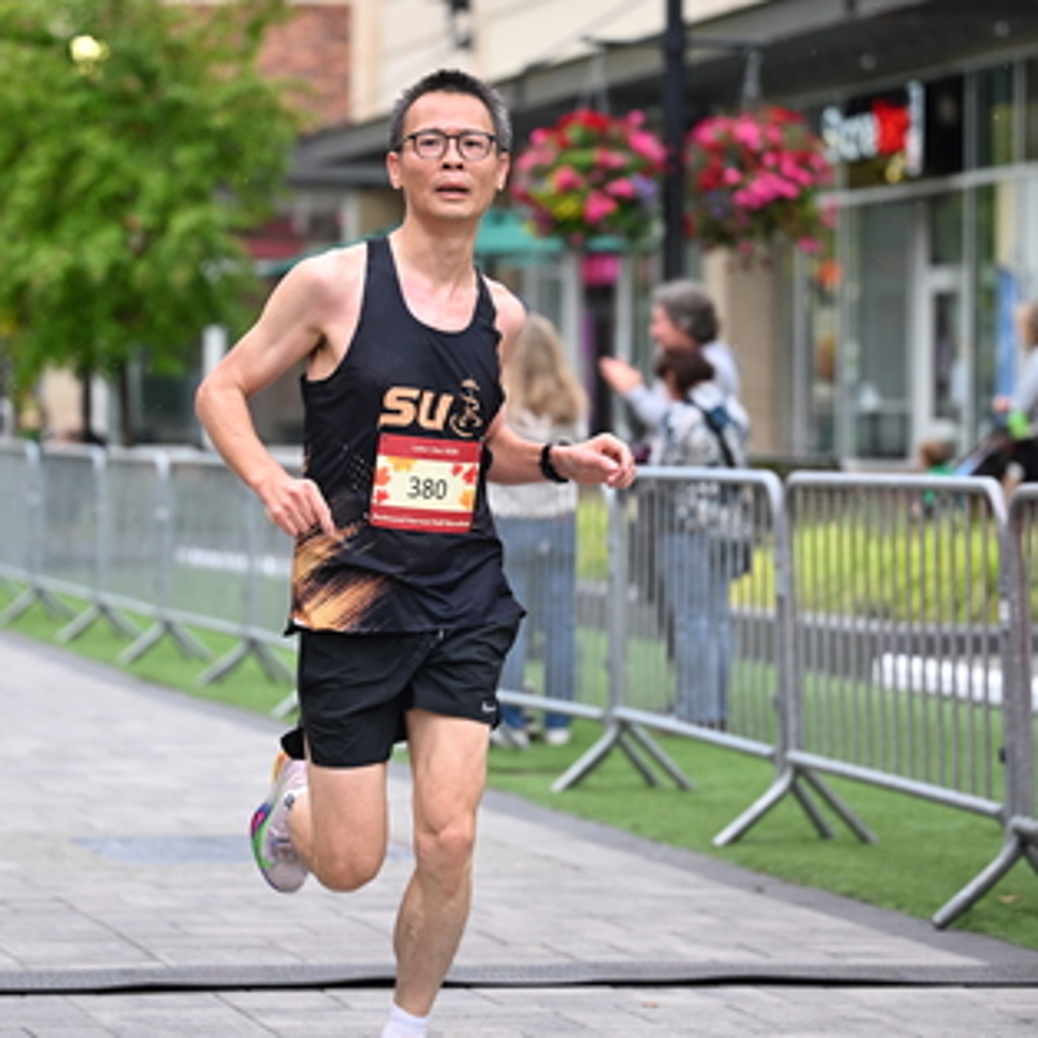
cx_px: 461
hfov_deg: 12.5
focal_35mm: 140
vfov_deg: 12.5
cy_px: 413
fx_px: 4750
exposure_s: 1/1600
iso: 1250
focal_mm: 94
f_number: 2.8
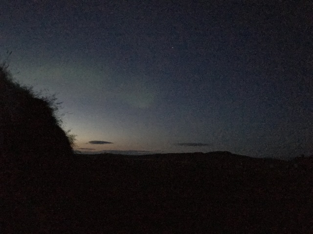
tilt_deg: +9.4
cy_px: 117
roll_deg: -1.8
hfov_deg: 63.4
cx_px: 156
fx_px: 253
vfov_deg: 49.7
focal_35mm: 28
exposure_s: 1/17
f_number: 1.8
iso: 1600
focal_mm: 3.99
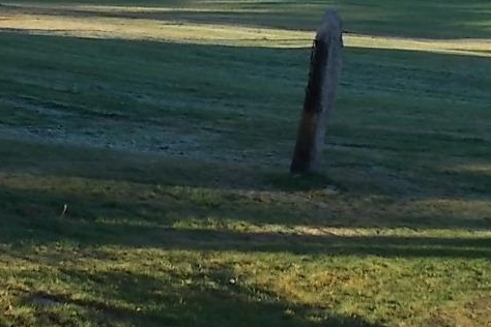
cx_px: 205
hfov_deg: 15.0
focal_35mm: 137
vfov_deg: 9.9
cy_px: -47
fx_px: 1868
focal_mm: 6.9
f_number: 3.9
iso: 80
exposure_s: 1/200
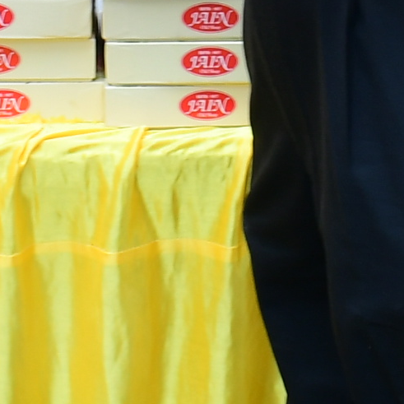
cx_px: 387
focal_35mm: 195
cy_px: -491
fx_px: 2575
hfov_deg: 8.9
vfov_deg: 8.4
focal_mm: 18
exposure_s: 1/100
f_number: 5.6
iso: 320
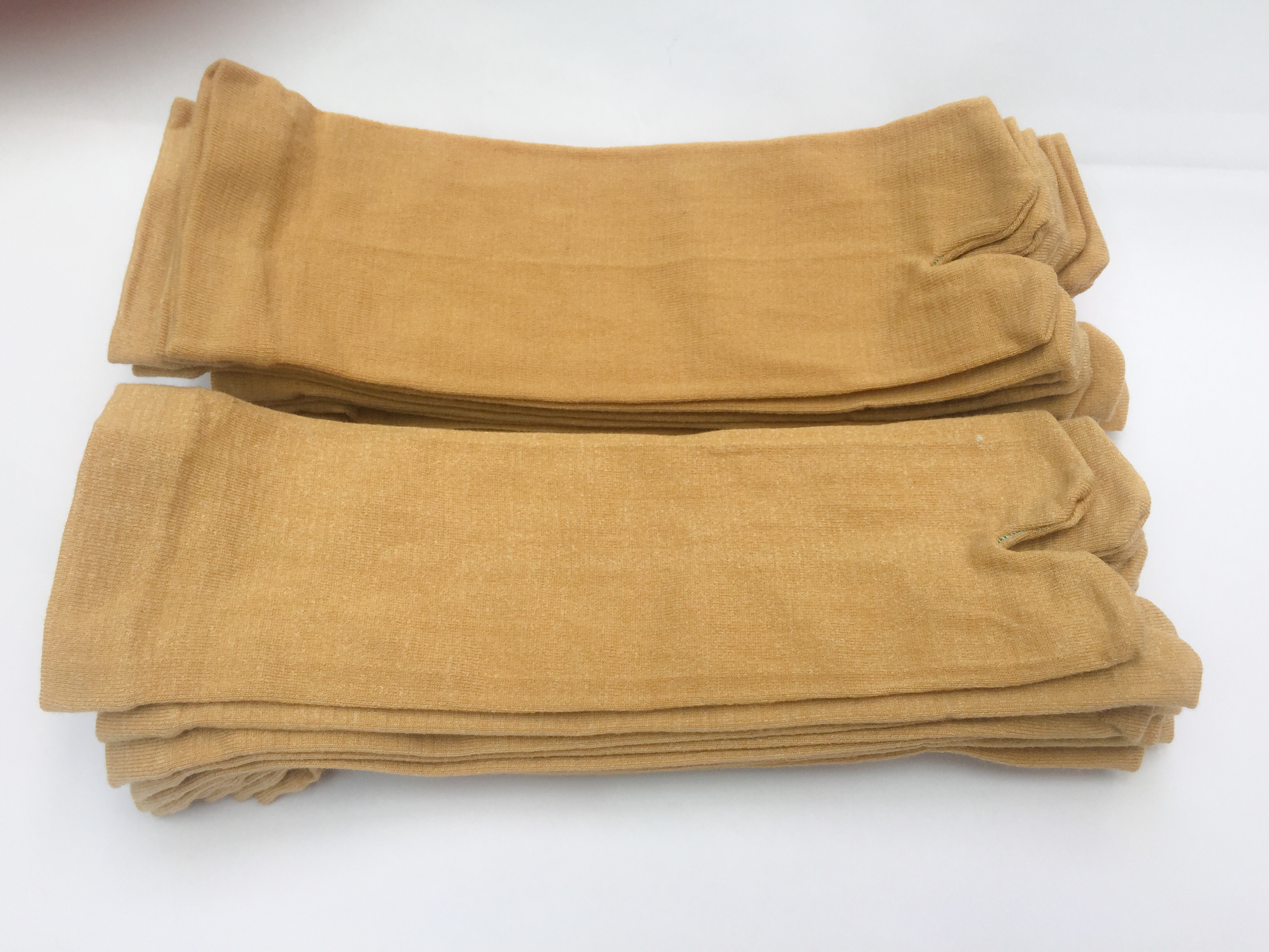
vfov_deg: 48.2
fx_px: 1063
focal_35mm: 29
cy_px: 476
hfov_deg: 61.7
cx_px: 634
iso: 32
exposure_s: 1/370
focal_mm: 4.15
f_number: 2.2
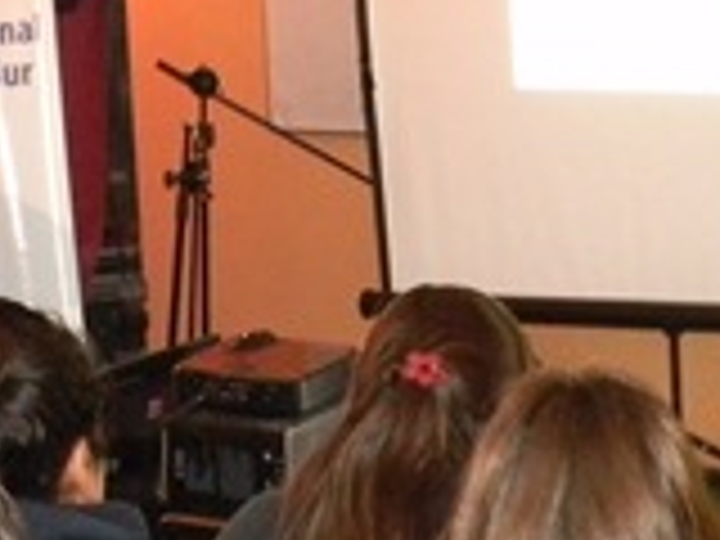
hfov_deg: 14.6
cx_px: 216
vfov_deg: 11.0
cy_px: 387
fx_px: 2808
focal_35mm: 135
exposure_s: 1/30
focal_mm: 6.4
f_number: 3.7
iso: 400
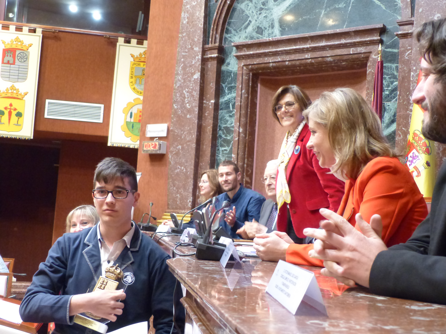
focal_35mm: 49
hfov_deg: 38.9
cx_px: 223
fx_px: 631
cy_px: 167
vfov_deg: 29.7
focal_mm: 8.7
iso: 800
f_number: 2.8
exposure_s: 1/25
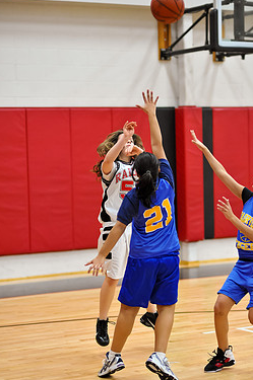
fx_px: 1078
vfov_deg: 20.0
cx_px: 132
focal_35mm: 102
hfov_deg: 13.4
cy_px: 223
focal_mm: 85
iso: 2000
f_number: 2
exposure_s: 1/500
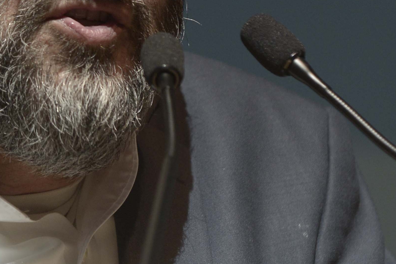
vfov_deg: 2.3
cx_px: -34
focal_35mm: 603
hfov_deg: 3.4
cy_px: -128
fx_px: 6636
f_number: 3.5
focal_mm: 160
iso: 1250
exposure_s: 1/250
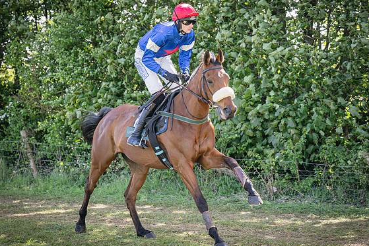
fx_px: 1630
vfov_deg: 8.6
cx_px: 192
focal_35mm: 159
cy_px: 122
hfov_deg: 12.9
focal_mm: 79
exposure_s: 1/1000
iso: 400
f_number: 4
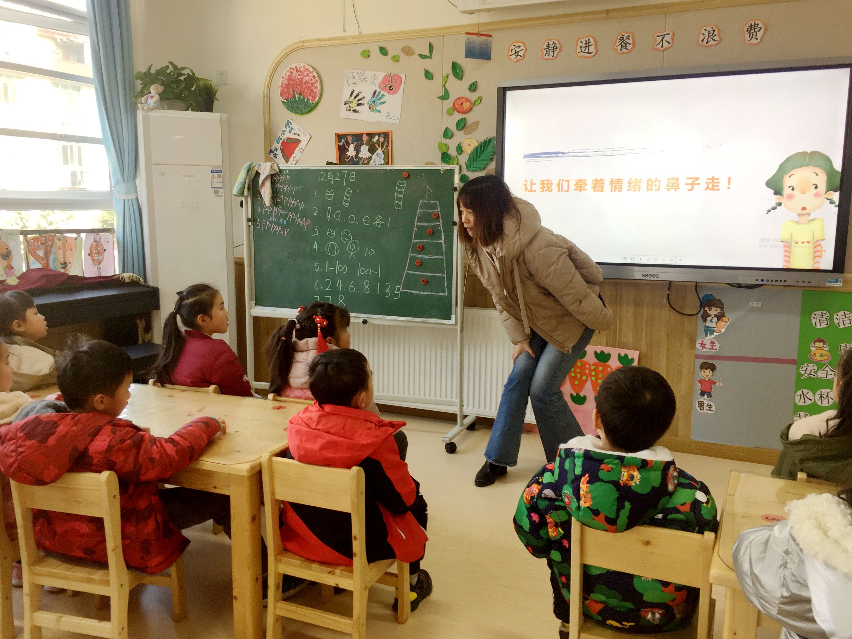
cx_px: 426
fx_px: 714
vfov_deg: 48.2
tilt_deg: -7.2
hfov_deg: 61.7
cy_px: 320
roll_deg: -2.3
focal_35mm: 29
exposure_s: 1/50
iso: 40
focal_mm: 4.15
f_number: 2.2
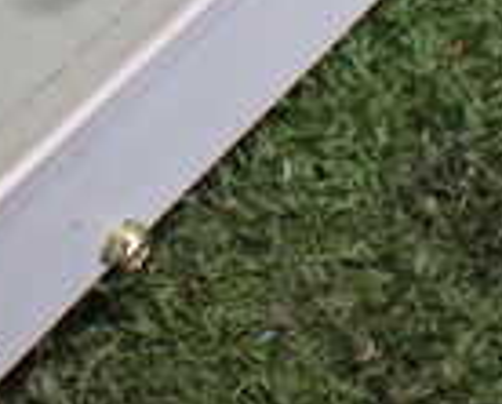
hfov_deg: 14.7
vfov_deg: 11.8
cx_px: -69
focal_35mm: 127
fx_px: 1891
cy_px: -131
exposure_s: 1/125
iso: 500
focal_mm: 5.4
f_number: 2.3
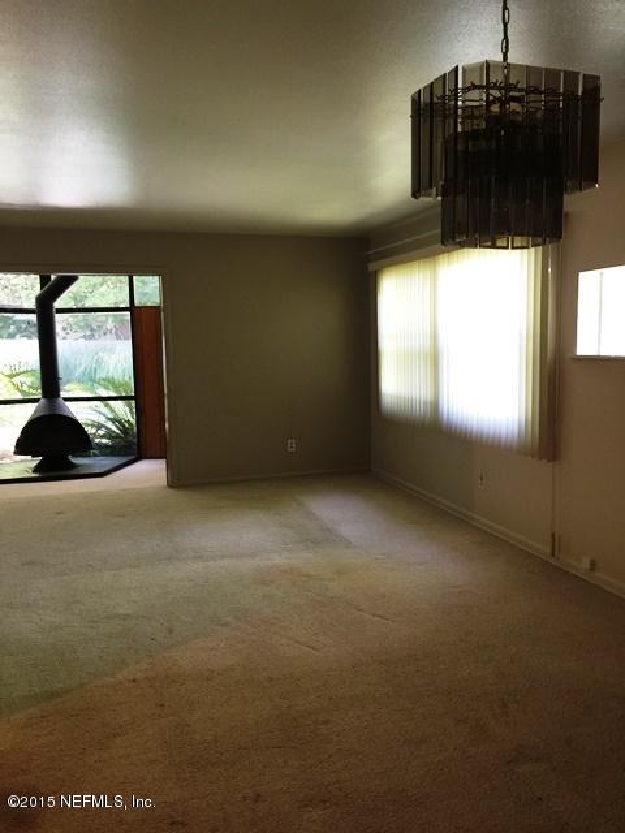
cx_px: 312
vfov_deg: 61.7
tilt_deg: -5.1
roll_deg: +0.6
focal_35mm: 29
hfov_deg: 48.2
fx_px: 698
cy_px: 416
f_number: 2.2
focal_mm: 4.15
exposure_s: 1/15
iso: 50
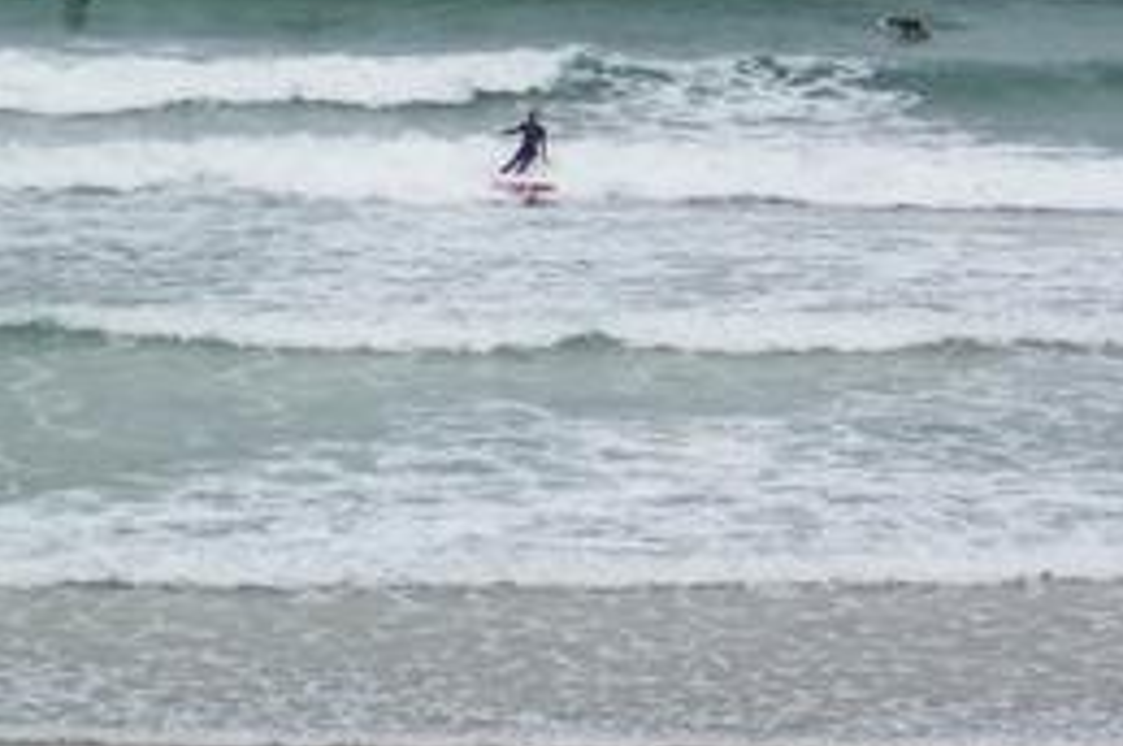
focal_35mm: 242
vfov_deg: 5.7
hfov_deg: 8.5
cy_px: 39
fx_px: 7540
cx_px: 735
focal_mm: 24
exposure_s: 1/700
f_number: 4.8
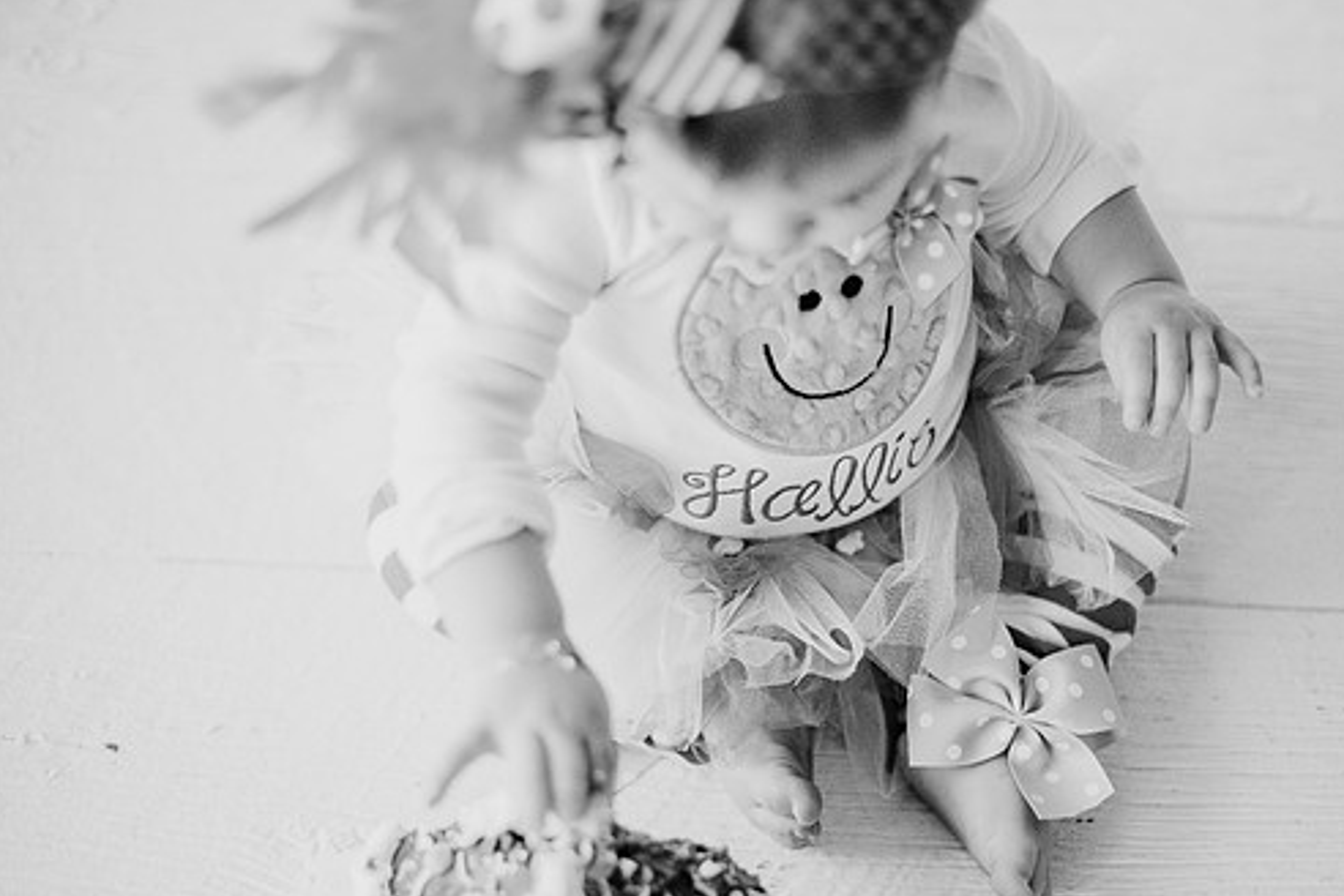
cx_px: 776
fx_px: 2202
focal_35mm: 59
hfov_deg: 33.9
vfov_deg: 23.0
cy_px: 512
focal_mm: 50
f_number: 1.8
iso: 640
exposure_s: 1/640
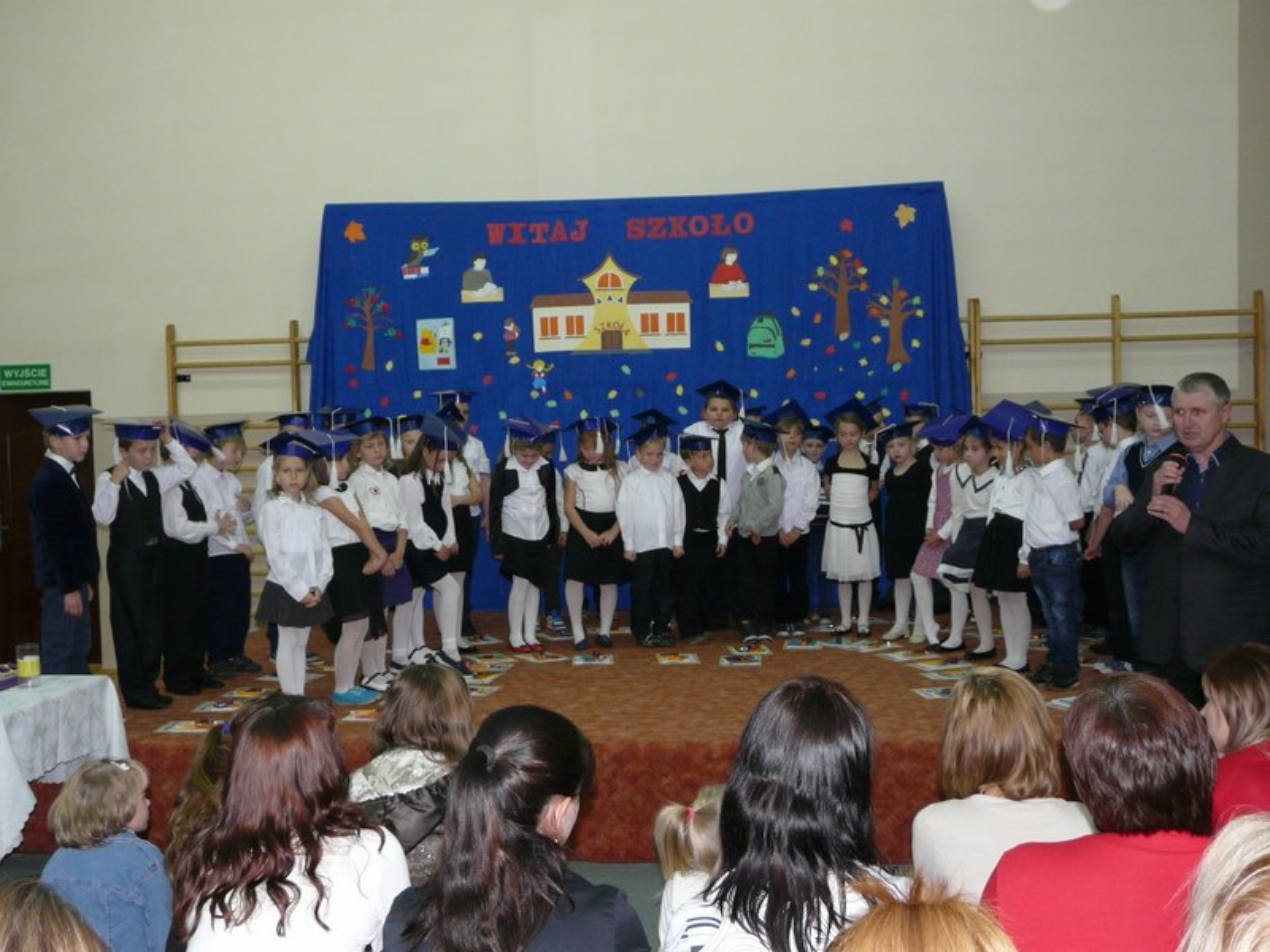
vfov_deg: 40.7
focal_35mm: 35
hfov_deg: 52.6
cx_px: 635
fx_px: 1284
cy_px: 476
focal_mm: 5.7
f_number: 2.8
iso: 200
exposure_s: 1/40
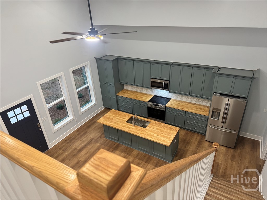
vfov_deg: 56.8
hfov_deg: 71.6
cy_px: 100
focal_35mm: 24
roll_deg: +3.9
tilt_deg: -29.0
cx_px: 134
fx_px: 185
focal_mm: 6.76
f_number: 1.78
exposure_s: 1/60
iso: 250
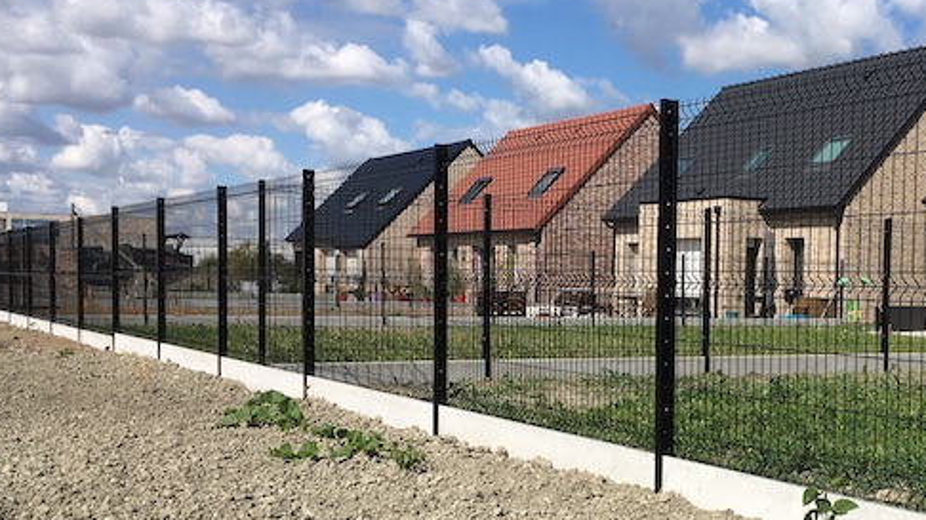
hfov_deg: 39.0
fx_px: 1276
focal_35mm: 52
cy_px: 364
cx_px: 680
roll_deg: -1.9
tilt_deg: -3.1
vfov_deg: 22.9
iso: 25
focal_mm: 4.15
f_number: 2.2
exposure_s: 1/2404
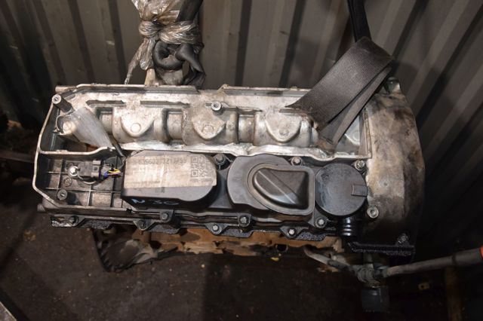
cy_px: 160
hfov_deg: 59.5
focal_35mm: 32
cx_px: 242
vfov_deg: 41.7
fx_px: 422
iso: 800
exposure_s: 1/60
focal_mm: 21
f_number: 5
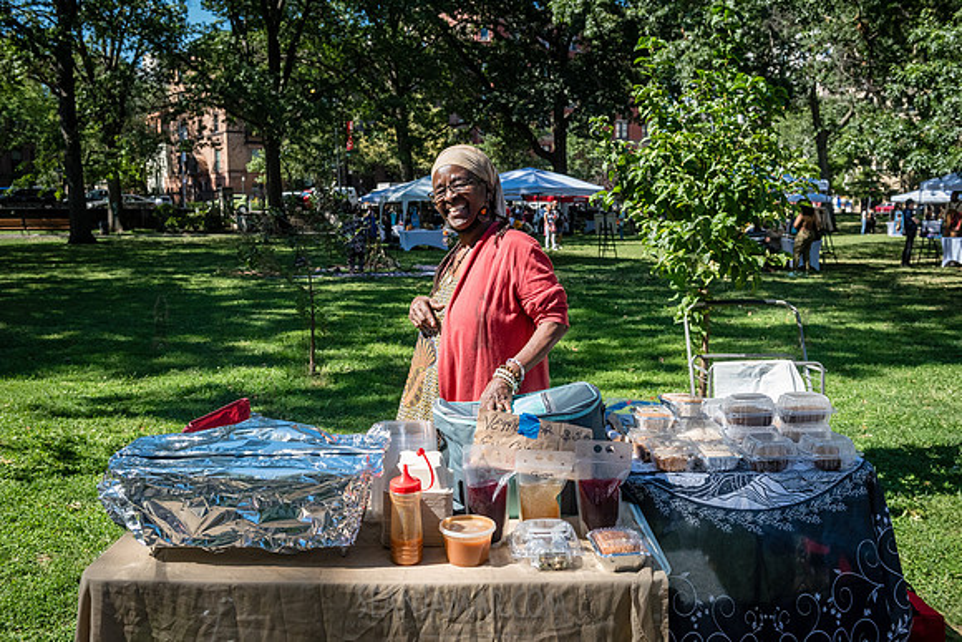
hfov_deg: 55.8
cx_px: 481
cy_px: 321
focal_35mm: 34
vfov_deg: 38.9
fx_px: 909
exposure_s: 1/4000
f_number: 5.6
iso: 2000
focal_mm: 34
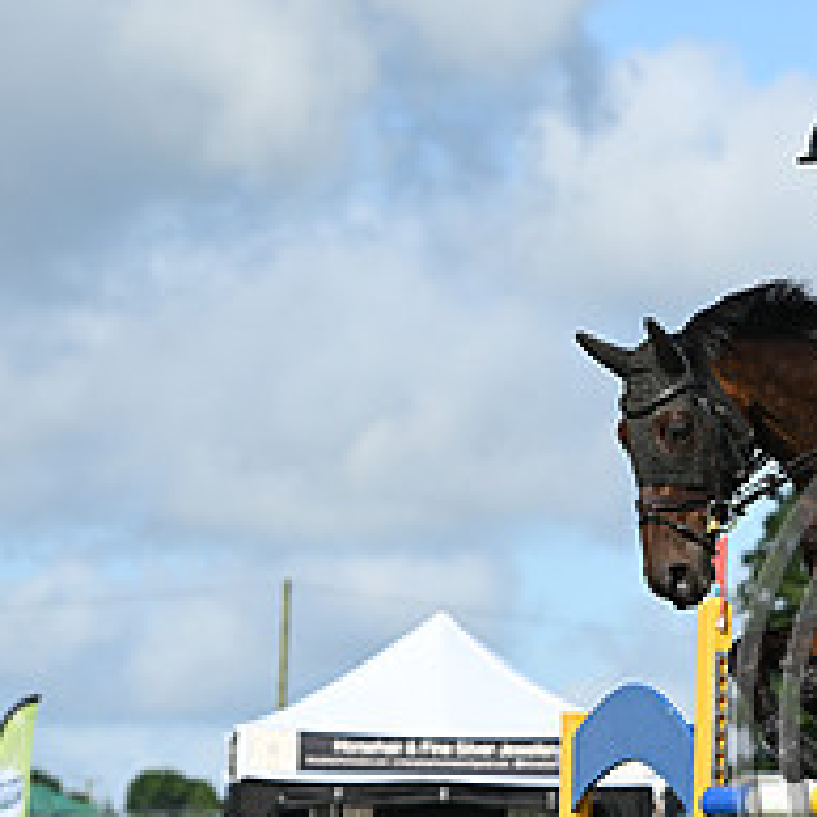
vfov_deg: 5.7
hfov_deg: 5.7
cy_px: 675
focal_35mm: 306
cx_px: 1122
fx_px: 8171
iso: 125
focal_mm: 120
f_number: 4
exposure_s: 1/1250
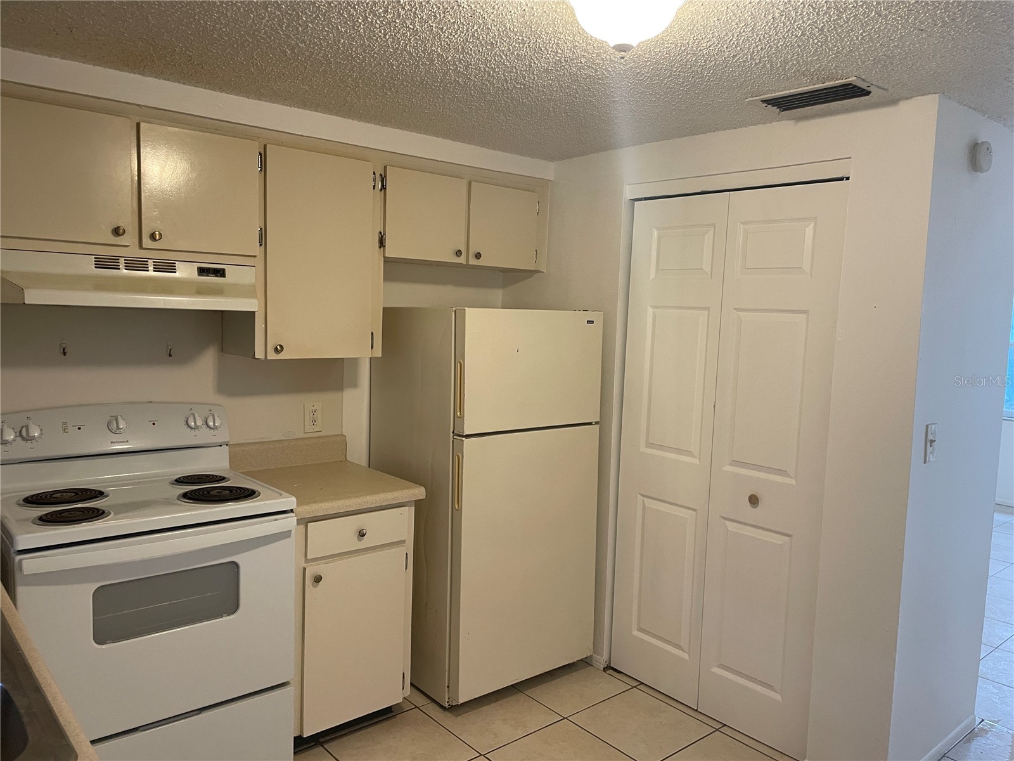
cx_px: 507
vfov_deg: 53.1
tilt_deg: -4.9
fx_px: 762
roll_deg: -2.7
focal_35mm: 26
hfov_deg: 67.3
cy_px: 380
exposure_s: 1/60
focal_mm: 4.2
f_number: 1.6
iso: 125
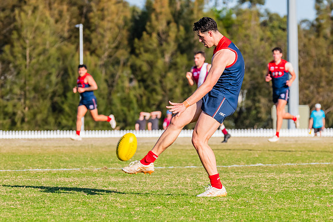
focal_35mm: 374
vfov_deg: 3.7
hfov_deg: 5.5
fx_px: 3456
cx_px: 181
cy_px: 106
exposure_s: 1/1250
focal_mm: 290
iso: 800
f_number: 9
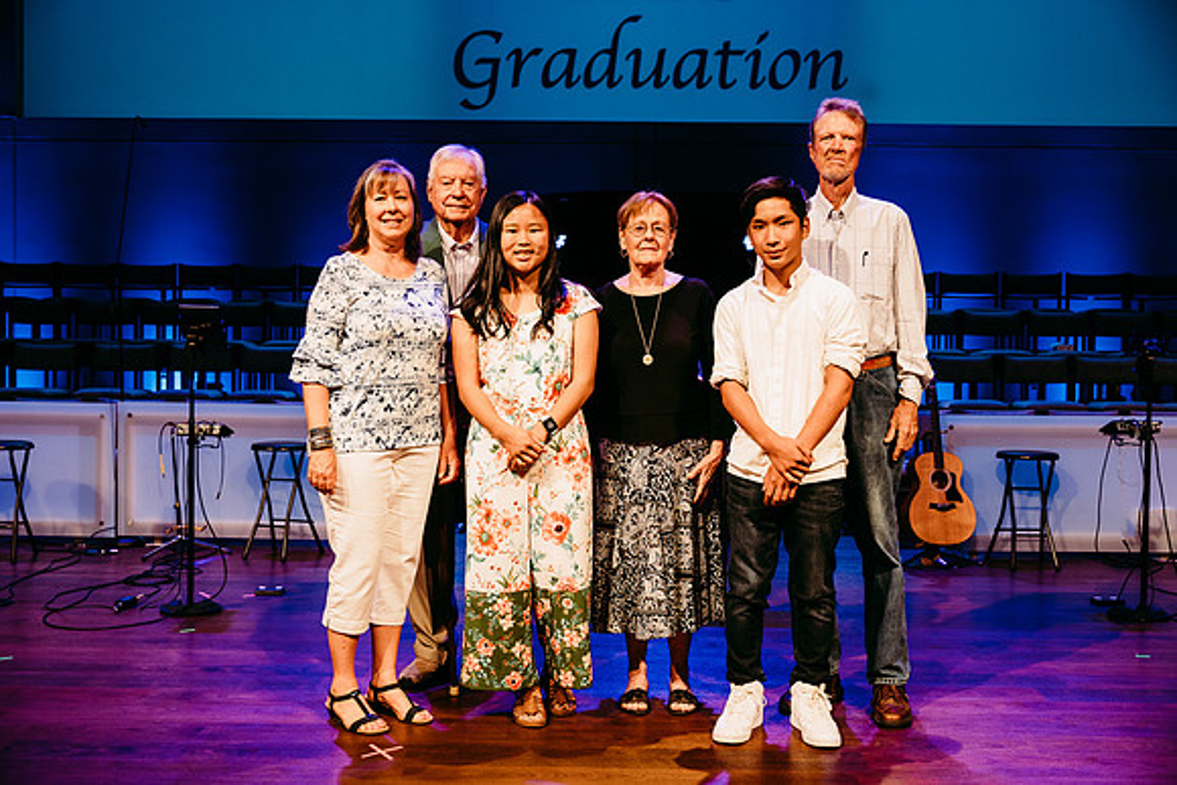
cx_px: 588
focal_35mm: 38
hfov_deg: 50.7
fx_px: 1243
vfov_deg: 35.1
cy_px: 392
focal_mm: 38
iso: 1000
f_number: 4
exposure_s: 1/200
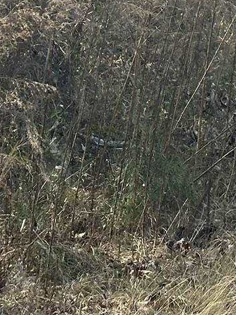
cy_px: -71
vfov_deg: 9.5
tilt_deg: -1.1
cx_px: 508
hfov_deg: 6.9
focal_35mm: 206
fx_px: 1872
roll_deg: -0.7
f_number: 1.78
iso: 64
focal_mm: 6.86
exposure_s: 1/1783
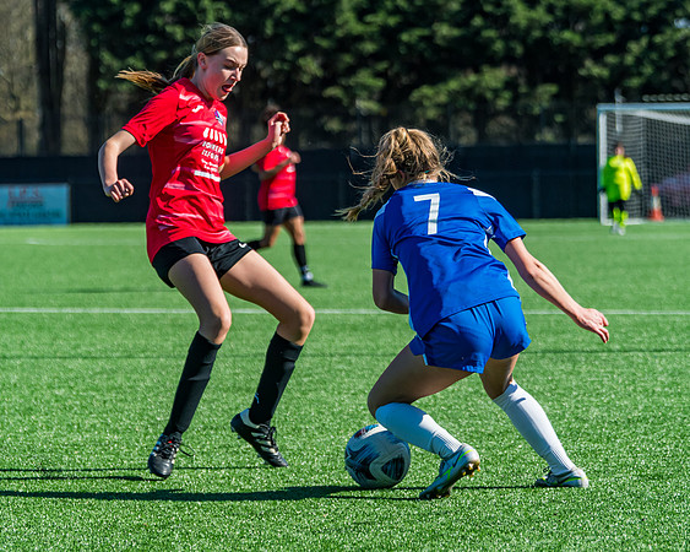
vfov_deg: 8.2
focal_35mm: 189
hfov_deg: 10.2
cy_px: 265
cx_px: 379
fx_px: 3865
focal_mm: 135
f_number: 5
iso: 400
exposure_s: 1/2000
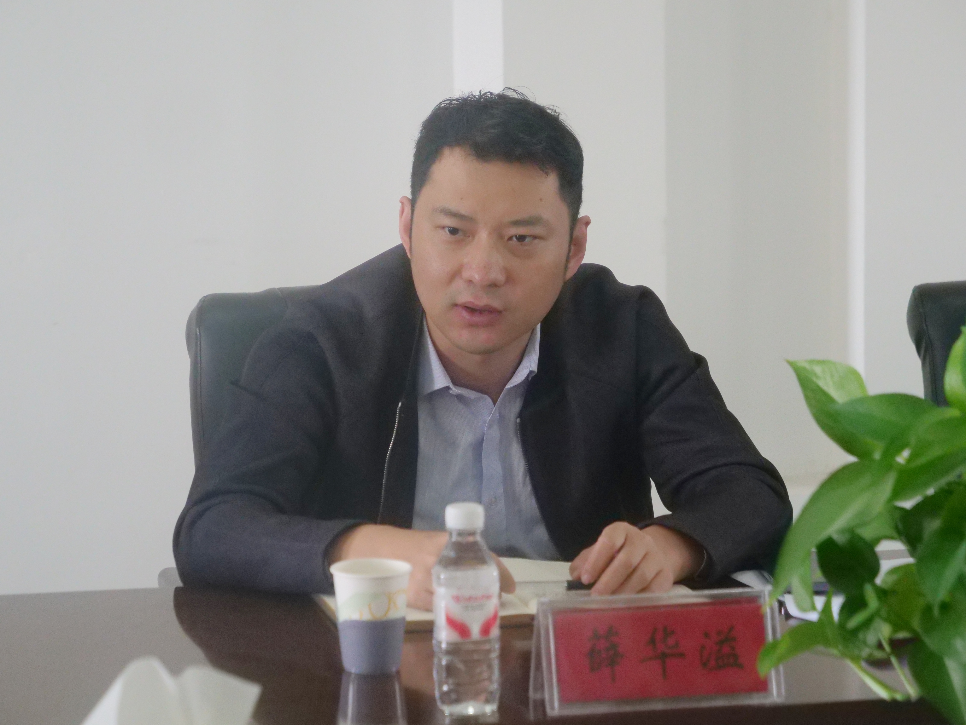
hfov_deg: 16.4
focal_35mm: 120
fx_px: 3349
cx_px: 483
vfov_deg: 12.3
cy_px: 362
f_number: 4
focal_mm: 60
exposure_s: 1/100
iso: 3200
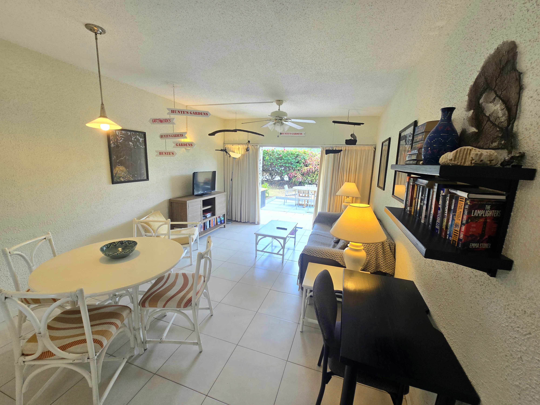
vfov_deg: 89.9
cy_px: 202
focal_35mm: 13
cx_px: 270
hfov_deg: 106.2
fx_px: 203
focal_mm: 2.2
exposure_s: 1/101
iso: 80
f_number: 2.2
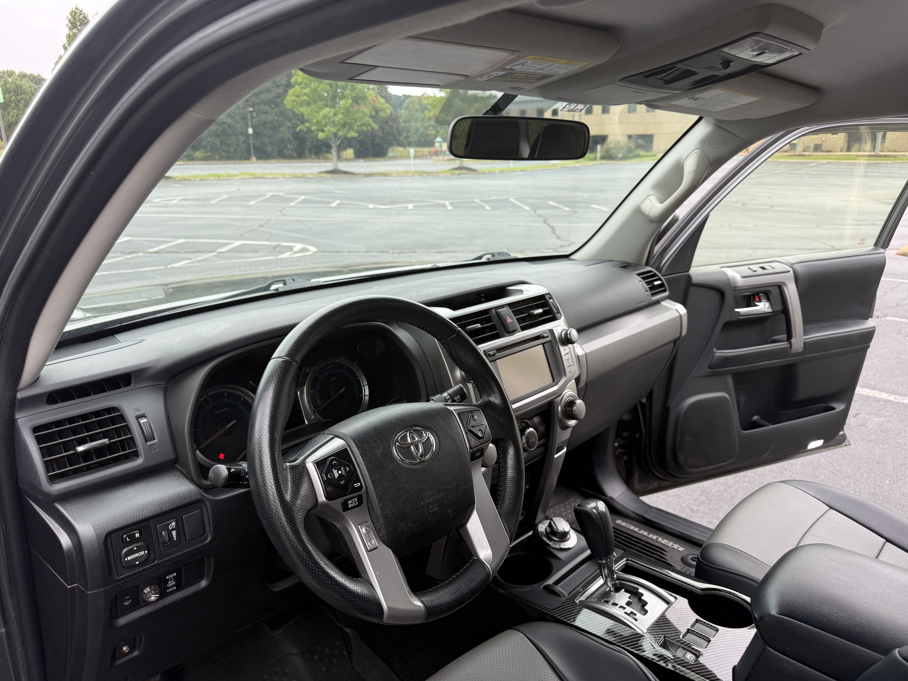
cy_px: 340
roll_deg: +0.5
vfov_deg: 56.8
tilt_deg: -15.8
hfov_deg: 71.6
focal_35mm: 24
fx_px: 630
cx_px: 454
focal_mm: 6.76
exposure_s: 1/228
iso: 64
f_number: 1.78
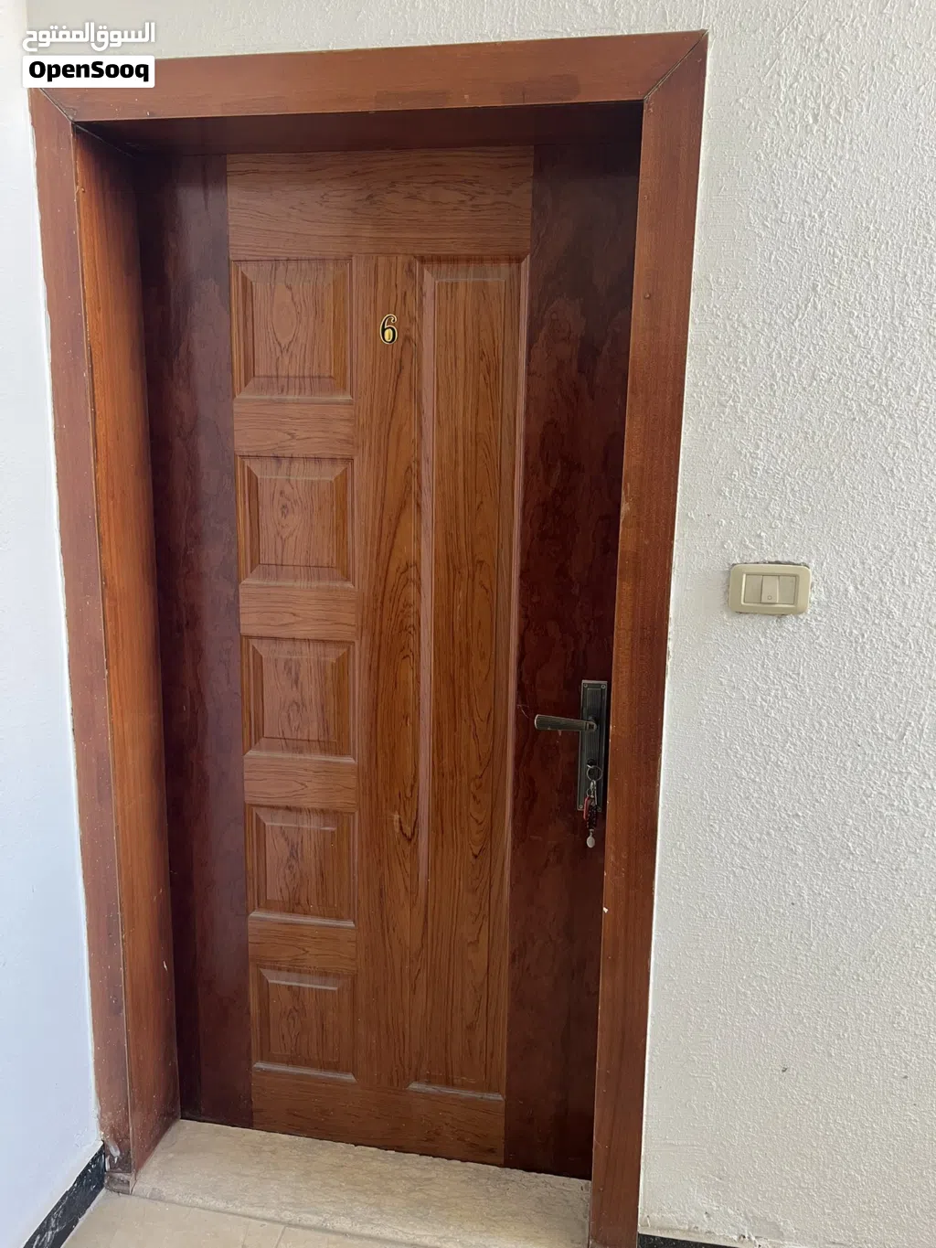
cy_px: 624
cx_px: 468
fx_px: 937
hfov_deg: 53.1
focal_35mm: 26
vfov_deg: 67.3
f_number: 1.5
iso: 160
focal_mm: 5.7
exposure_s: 1/60
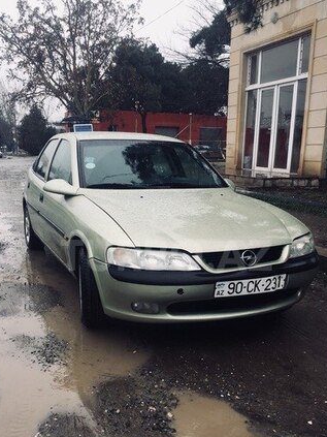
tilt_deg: -13.3
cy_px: 255
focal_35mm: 34
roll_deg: -0.2
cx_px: 166
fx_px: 428
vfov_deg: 53.7
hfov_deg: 41.8
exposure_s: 1/199
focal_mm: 4.15
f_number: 2.2
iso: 32
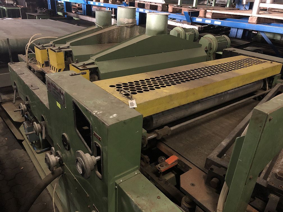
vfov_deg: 49.7
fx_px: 229
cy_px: 106
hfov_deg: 63.4
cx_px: 142
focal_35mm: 28
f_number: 1.8
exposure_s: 1/4
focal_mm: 3.99
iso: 125
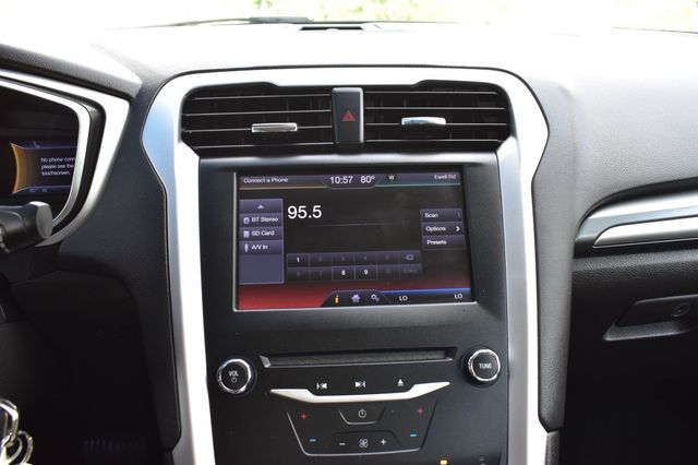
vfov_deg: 41.7
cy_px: 232
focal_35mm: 32
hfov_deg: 59.5
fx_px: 610
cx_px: 349
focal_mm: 21
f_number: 7.1
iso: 400
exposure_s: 1/40
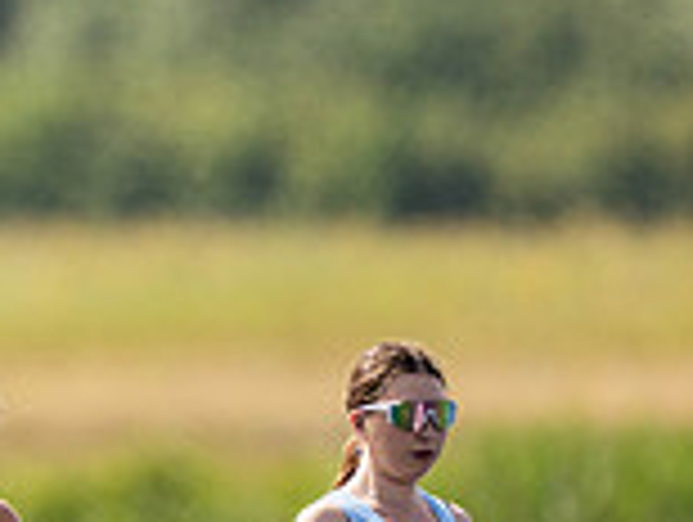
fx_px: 43551
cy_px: 596
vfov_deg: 0.7
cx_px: -356
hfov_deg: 0.9
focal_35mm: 2172
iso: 160
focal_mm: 600
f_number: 4
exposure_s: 1/2500
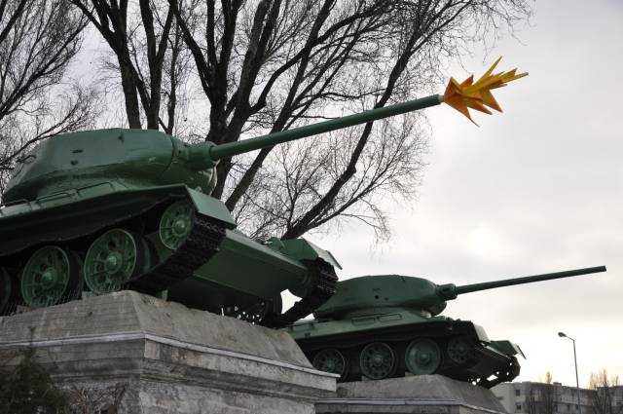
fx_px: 830
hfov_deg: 41.2
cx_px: 312
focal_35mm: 48
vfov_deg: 28.0
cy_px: 207
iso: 200
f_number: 5.6
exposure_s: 1/200
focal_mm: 32
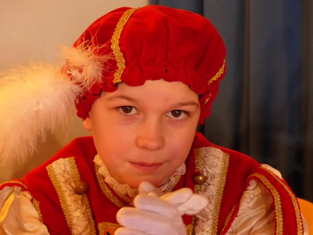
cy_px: 118
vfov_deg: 18.9
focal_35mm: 78
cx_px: 156
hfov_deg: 25.0
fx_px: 705
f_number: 2.8
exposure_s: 1/30
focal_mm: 14
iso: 800
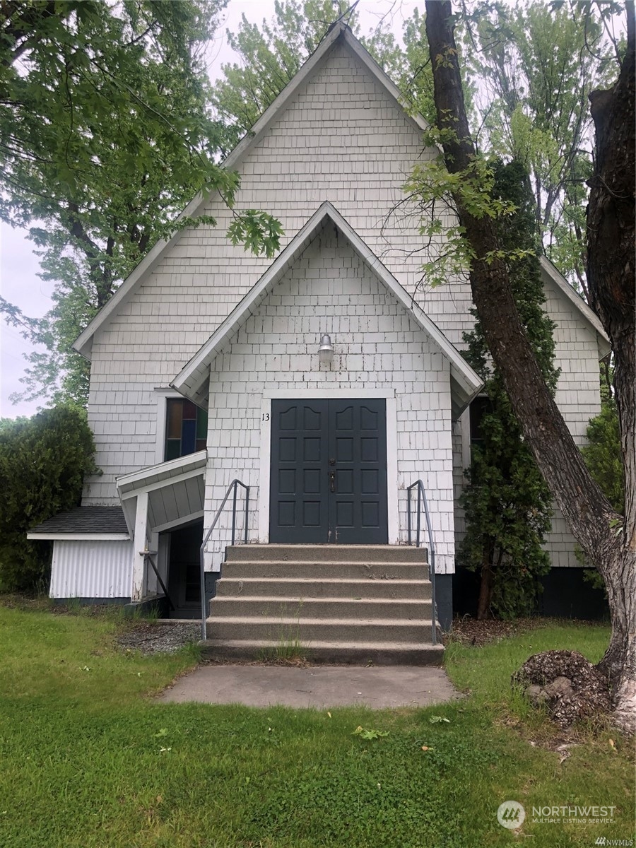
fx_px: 686
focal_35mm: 28
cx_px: 318
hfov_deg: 49.7
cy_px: 424
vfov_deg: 63.4
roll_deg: -1.3
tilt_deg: +10.3
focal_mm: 3.99
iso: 20
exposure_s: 1/259
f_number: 1.8
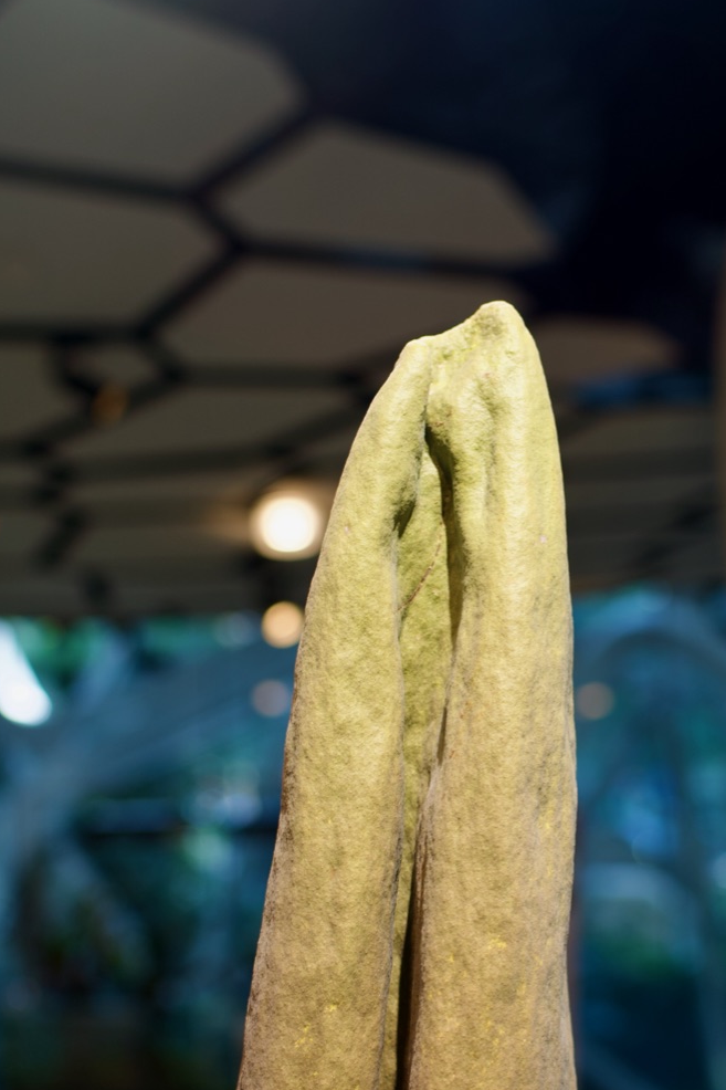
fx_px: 2148
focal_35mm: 71
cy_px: 731
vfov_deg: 28.3
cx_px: 554
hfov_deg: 19.0
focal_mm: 35
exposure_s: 1/50
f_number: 2.2
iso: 100
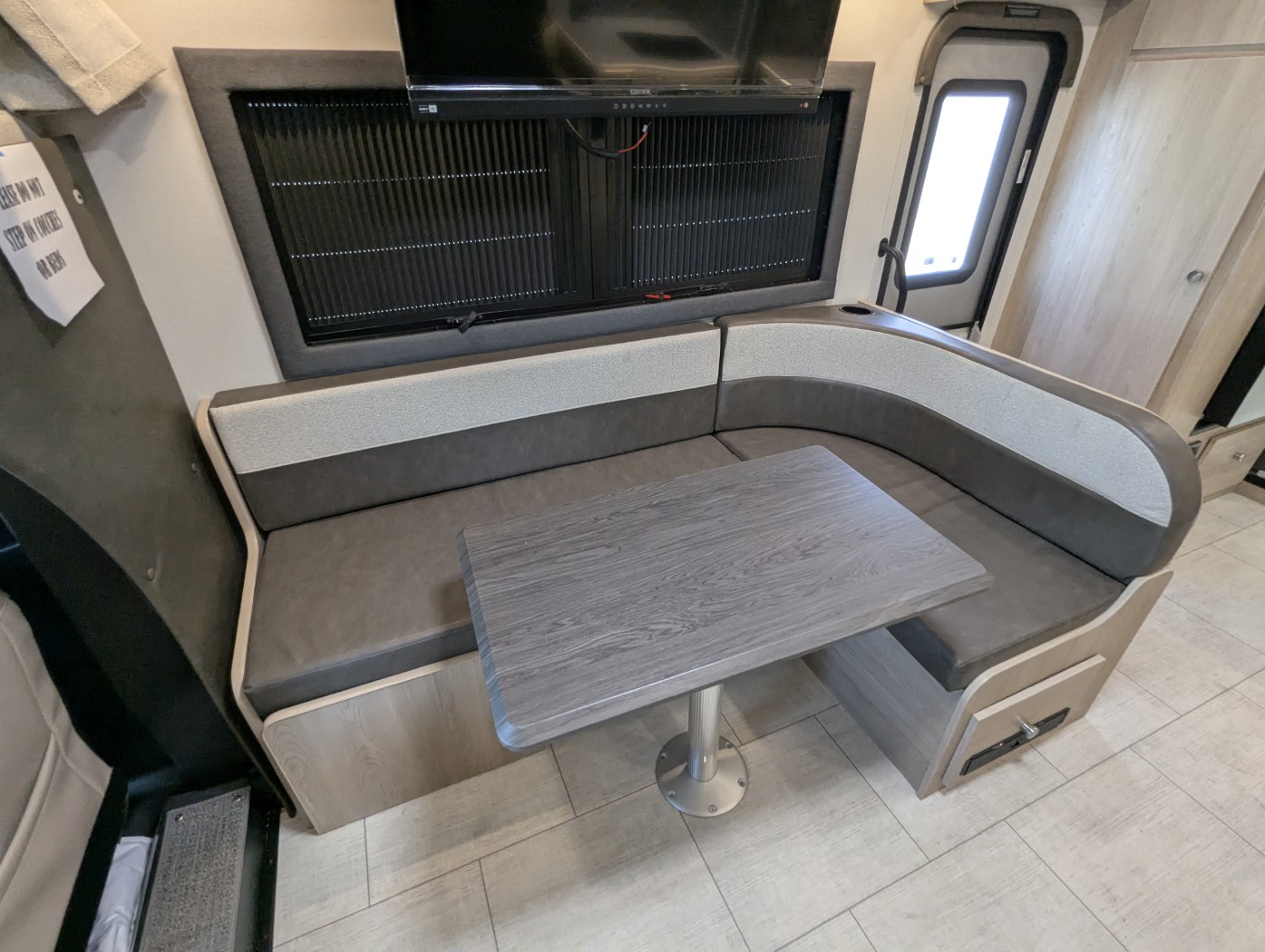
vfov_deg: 78.2
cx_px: 632
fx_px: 585
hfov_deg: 94.4
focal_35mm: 16
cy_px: 476
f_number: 2.2
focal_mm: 2.35
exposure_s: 1/102
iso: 187
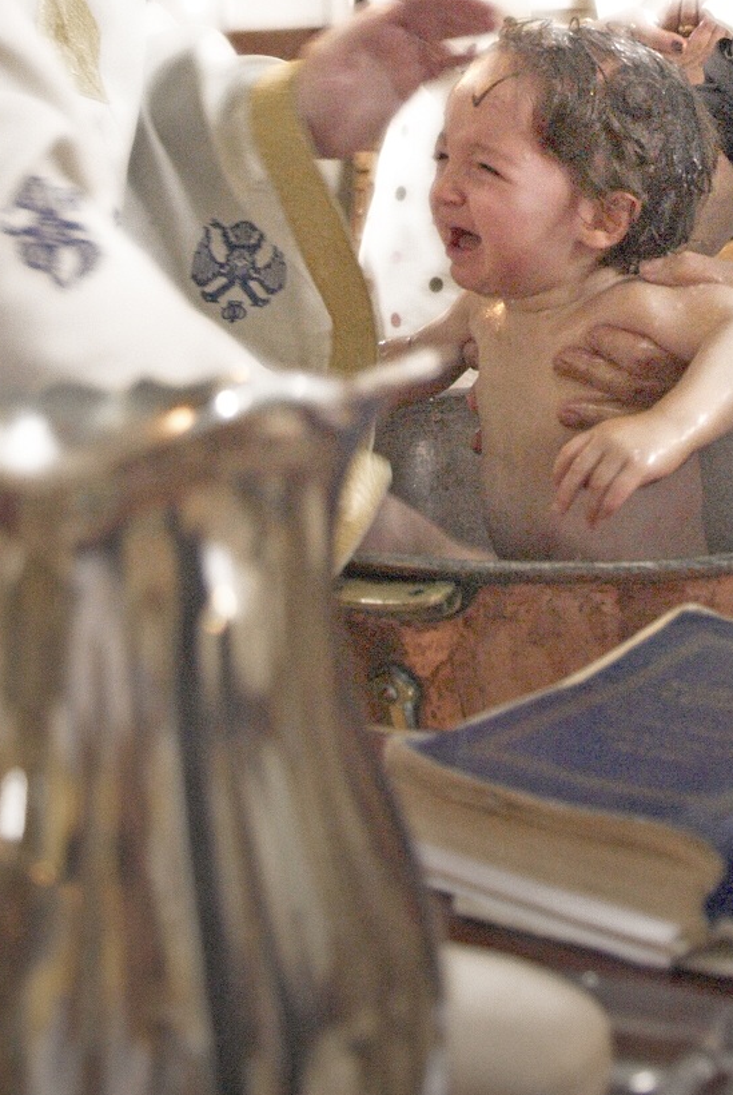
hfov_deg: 22.4
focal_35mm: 60
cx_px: 547
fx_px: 1832
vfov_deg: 30.4
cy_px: -49
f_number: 2.8
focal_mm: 17
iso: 400
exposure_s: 1/60
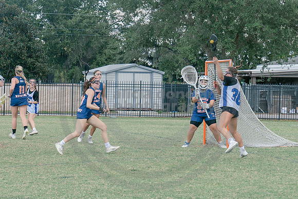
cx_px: 142
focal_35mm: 170
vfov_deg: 8.1
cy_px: 104
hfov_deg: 12.1
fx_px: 1410
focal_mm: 70
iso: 250
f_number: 5.6
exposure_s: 1/500
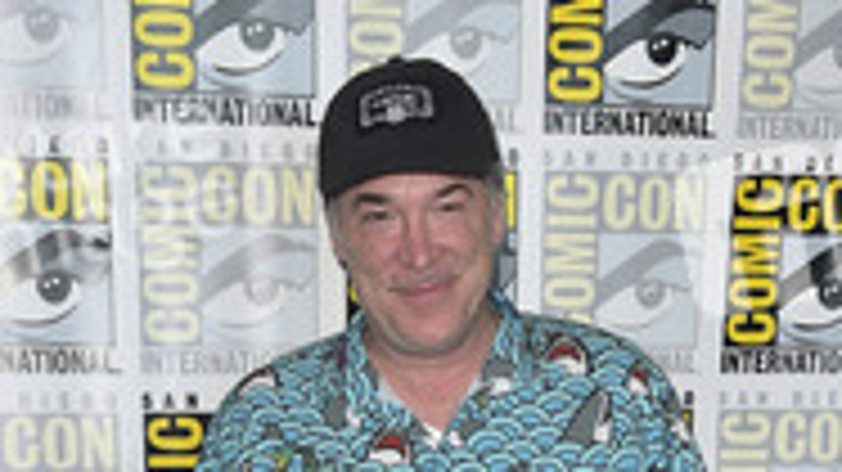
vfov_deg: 12.7
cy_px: 886
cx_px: 498
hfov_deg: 25.0
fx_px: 1897
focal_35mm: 85
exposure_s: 1/250
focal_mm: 38
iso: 250
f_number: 6.3
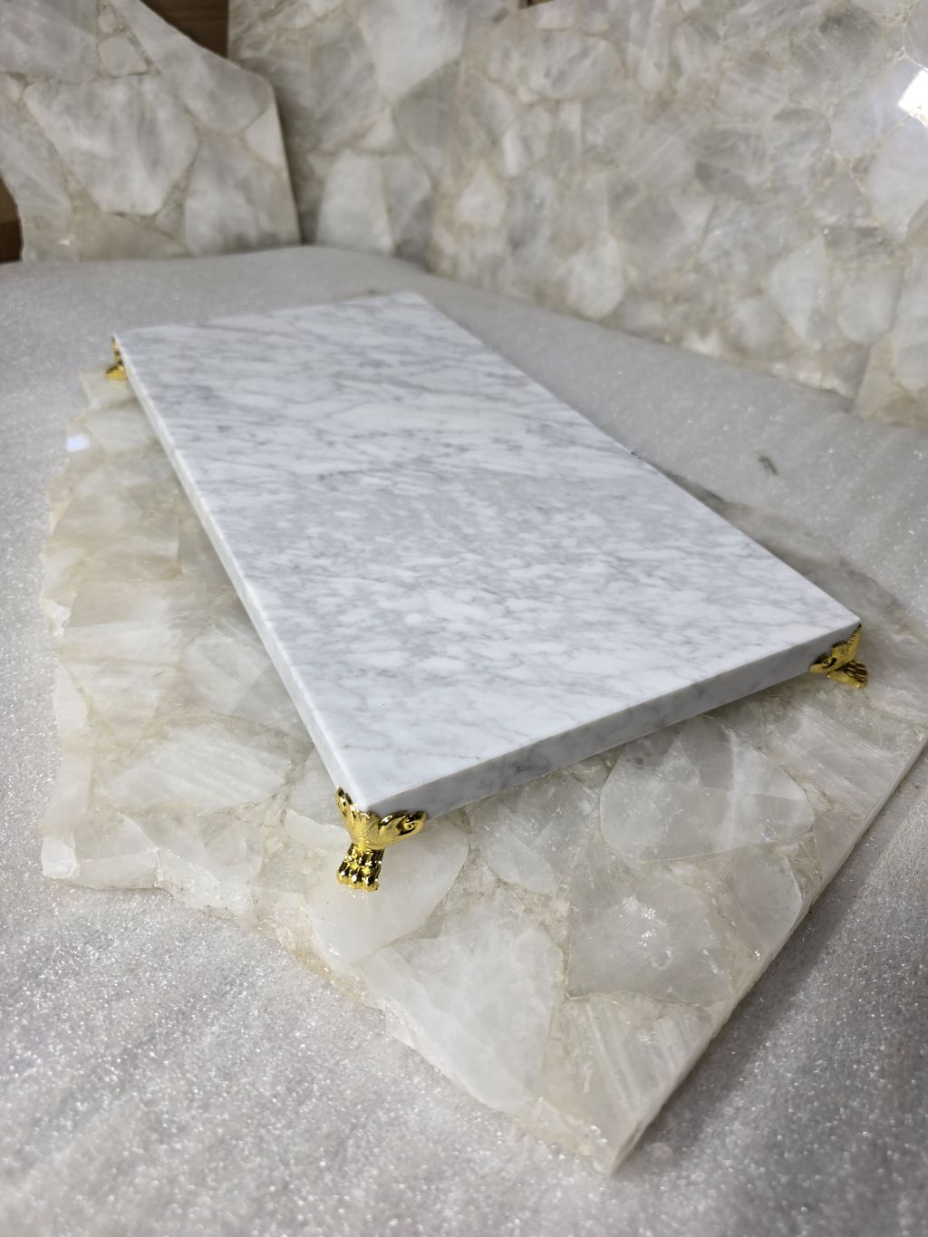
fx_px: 822
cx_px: 464
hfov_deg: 58.9
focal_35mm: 23
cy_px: 618
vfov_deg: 73.9
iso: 16
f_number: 1.7
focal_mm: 6.3
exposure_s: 1/100
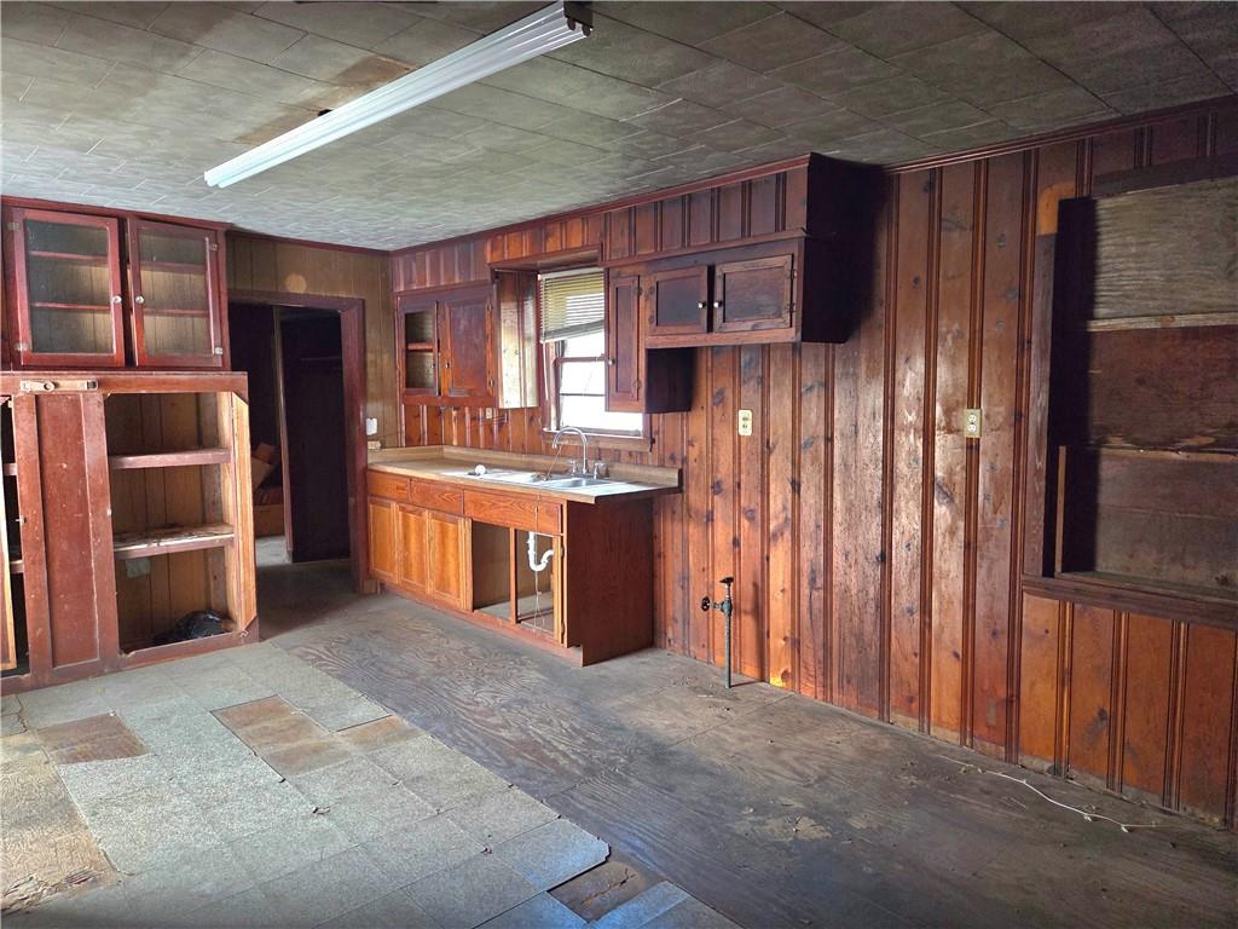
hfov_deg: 73.9
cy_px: 464
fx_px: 823
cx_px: 619
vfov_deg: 58.9
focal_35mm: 23
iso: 400
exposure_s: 1/120
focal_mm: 5.4
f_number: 1.8
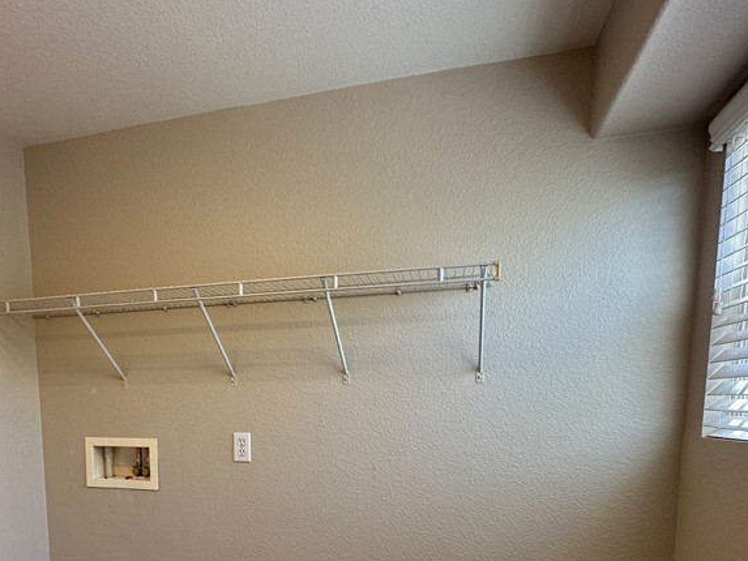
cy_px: 474
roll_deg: +0.4
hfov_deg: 68.6
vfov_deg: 50.4
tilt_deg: -6.6
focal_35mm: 25
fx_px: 540
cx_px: 296
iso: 100
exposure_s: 1/120
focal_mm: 2.22
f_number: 2.2
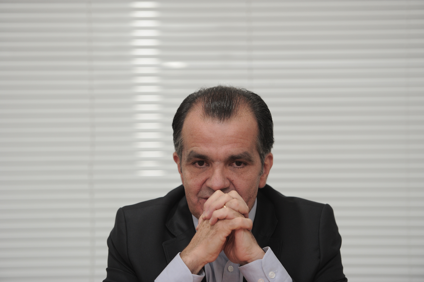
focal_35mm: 135
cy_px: 141
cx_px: 212
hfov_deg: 15.2
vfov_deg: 10.1
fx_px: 1589
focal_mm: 135
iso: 1600
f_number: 2.8
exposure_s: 1/100
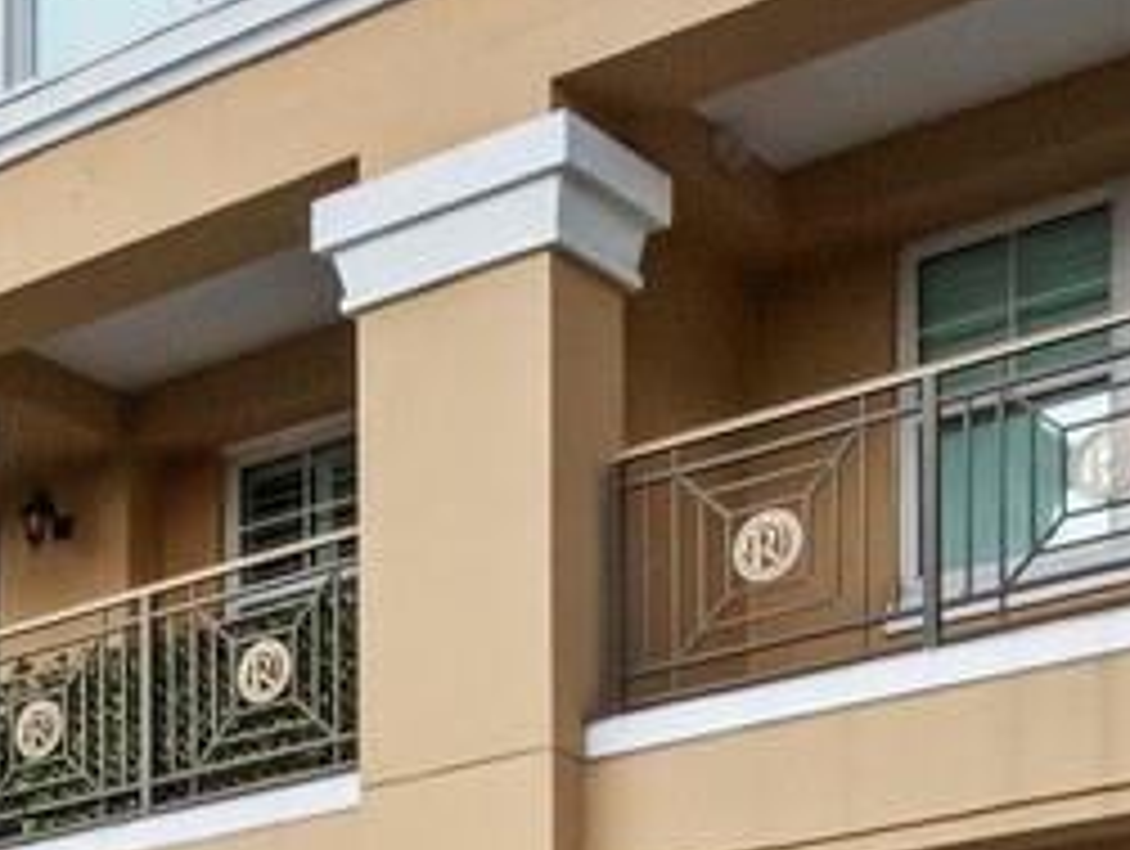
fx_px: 2909
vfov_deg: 14.7
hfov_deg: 19.6
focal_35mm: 89
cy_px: 1511
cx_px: -486
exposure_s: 1/320
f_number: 9
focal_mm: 7
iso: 640
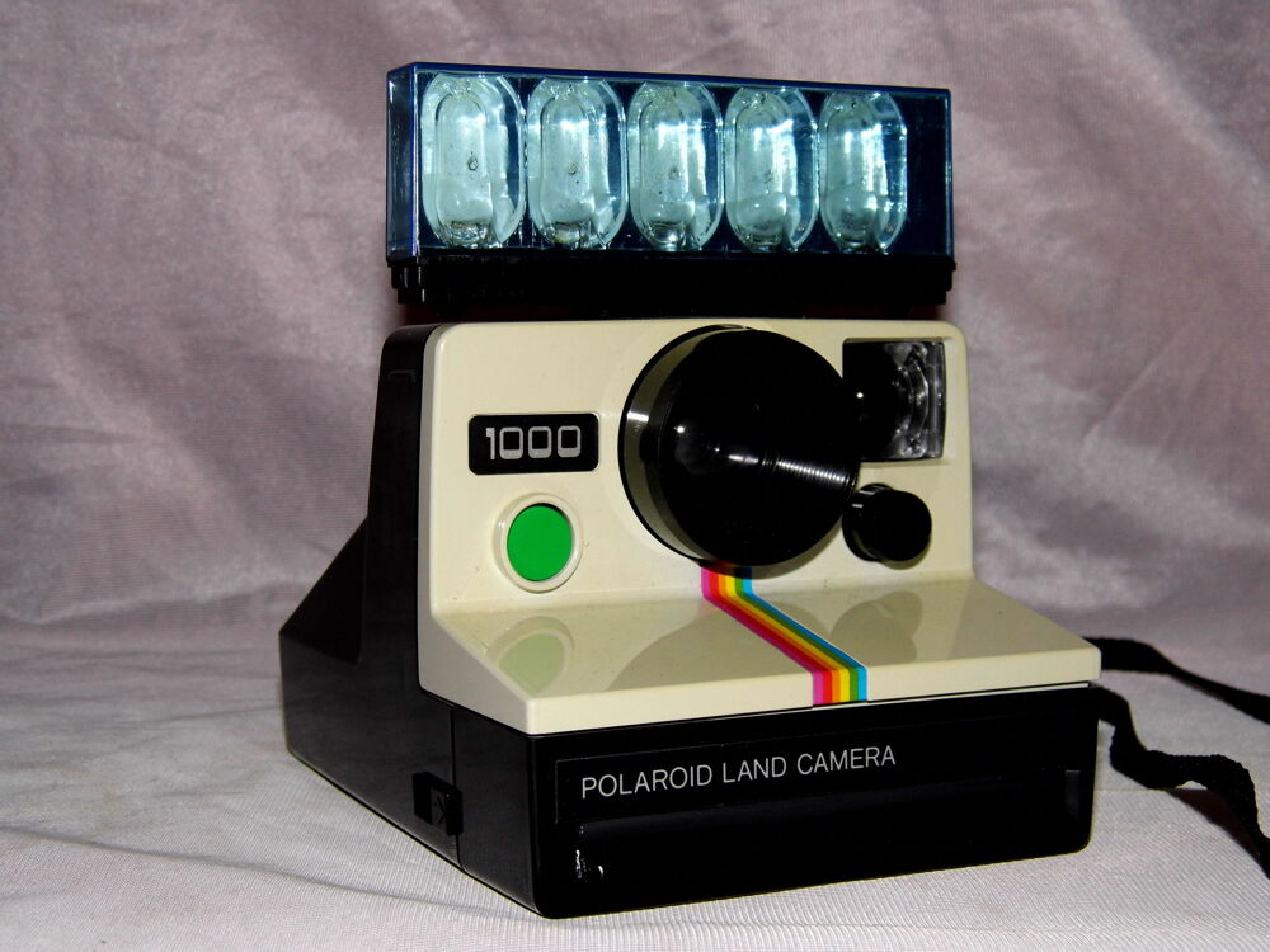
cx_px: 635
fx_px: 2128
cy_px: 476
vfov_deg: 25.2
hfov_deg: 33.2
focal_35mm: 58
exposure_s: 1/60
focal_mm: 10.4
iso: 100
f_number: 3.9
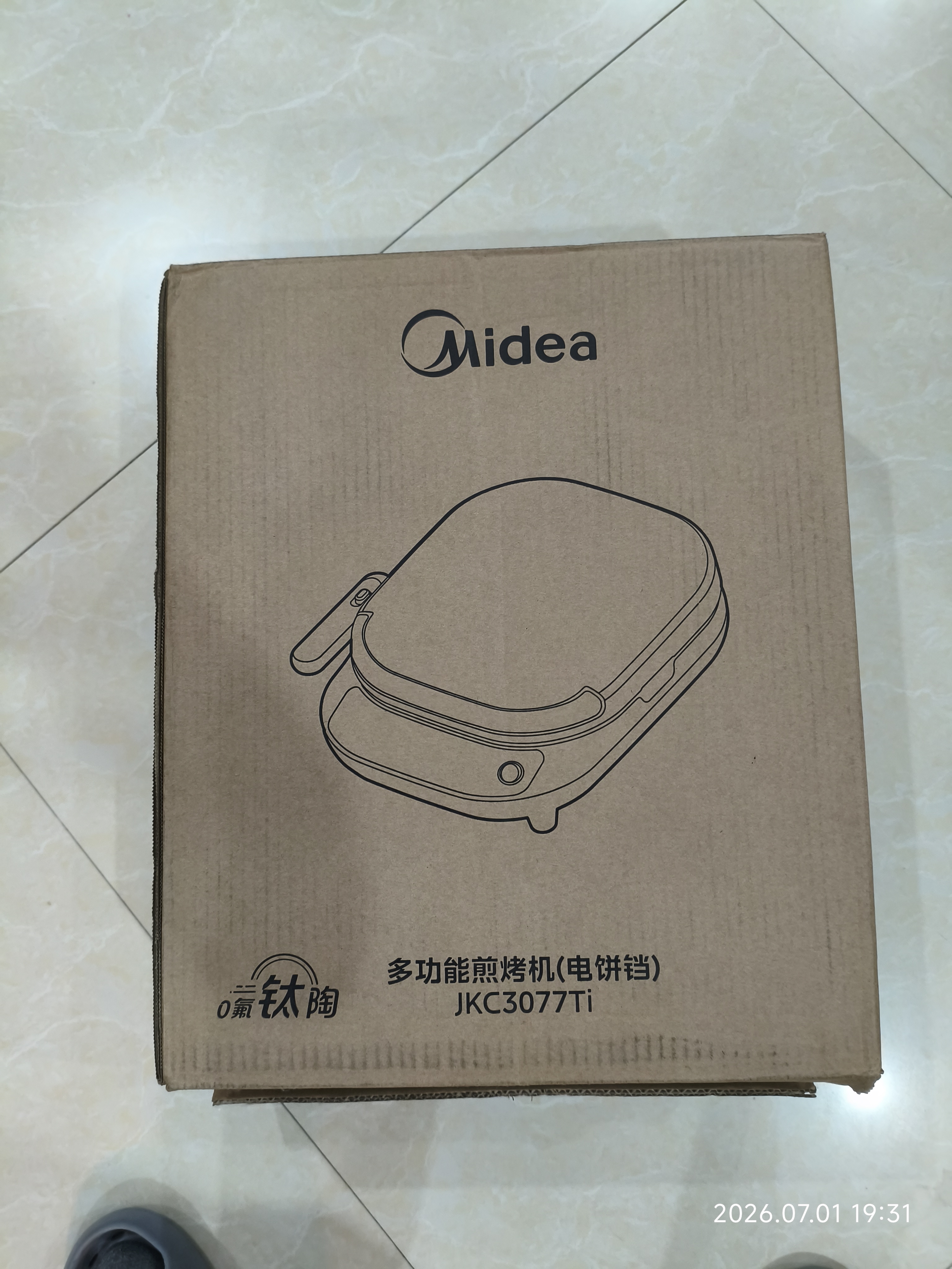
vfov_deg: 67.3
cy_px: 634
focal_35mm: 26
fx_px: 953
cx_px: 476
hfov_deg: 53.1
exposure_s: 1/33.3
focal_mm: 4.94
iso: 1000
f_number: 1.5
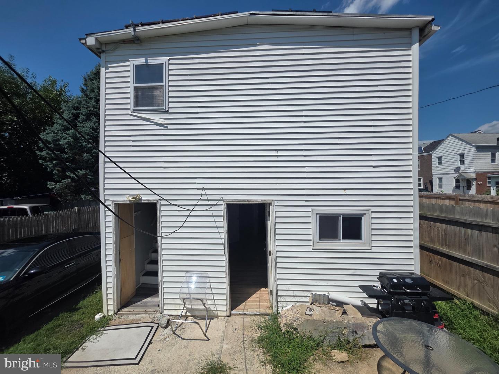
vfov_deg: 89.9
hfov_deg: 106.2
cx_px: 250
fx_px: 187
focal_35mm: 13
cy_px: 187
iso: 40
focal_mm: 2.2
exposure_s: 1/4994
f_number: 1.9
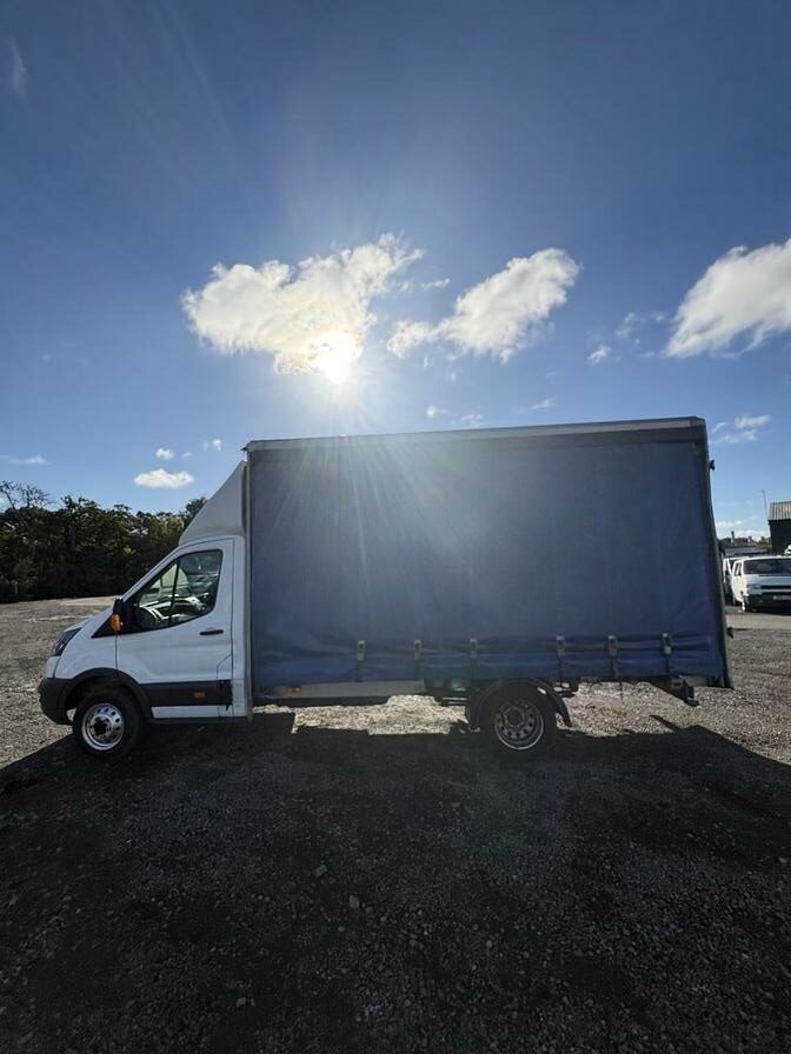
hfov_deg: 85.7
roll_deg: -2.9
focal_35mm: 14
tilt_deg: +13.1
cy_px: 527
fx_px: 427
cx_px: 396
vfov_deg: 102.1
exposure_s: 1/3106
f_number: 2.2
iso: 50
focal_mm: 2.22
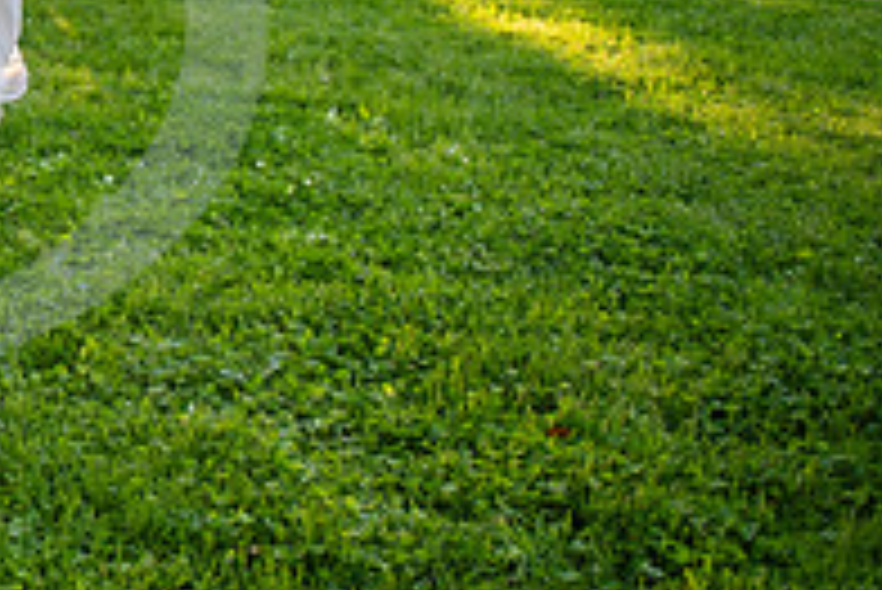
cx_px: -261
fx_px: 1741
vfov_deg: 18.0
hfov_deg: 24.8
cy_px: -173
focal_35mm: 71
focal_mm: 24
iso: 160
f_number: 2.8
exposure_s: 1/200
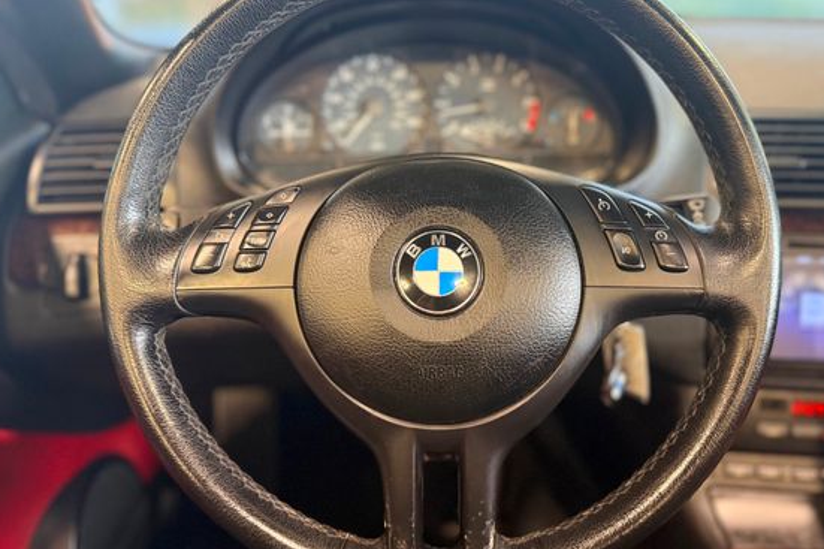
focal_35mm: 29
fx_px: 664
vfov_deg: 44.9
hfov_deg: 63.5
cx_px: 455
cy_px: 262
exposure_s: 1/60
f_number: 1.78
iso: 500
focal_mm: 6.76
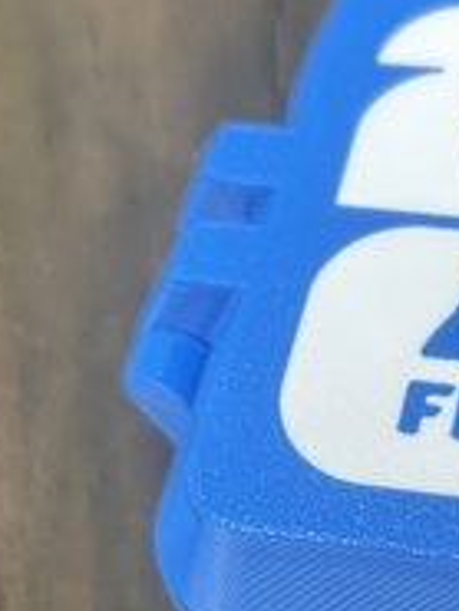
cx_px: 452
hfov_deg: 19.1
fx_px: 1324
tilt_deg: -58.2
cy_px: 504
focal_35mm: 75
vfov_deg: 25.5
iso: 125
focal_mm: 5.7
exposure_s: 1/67
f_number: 1.5
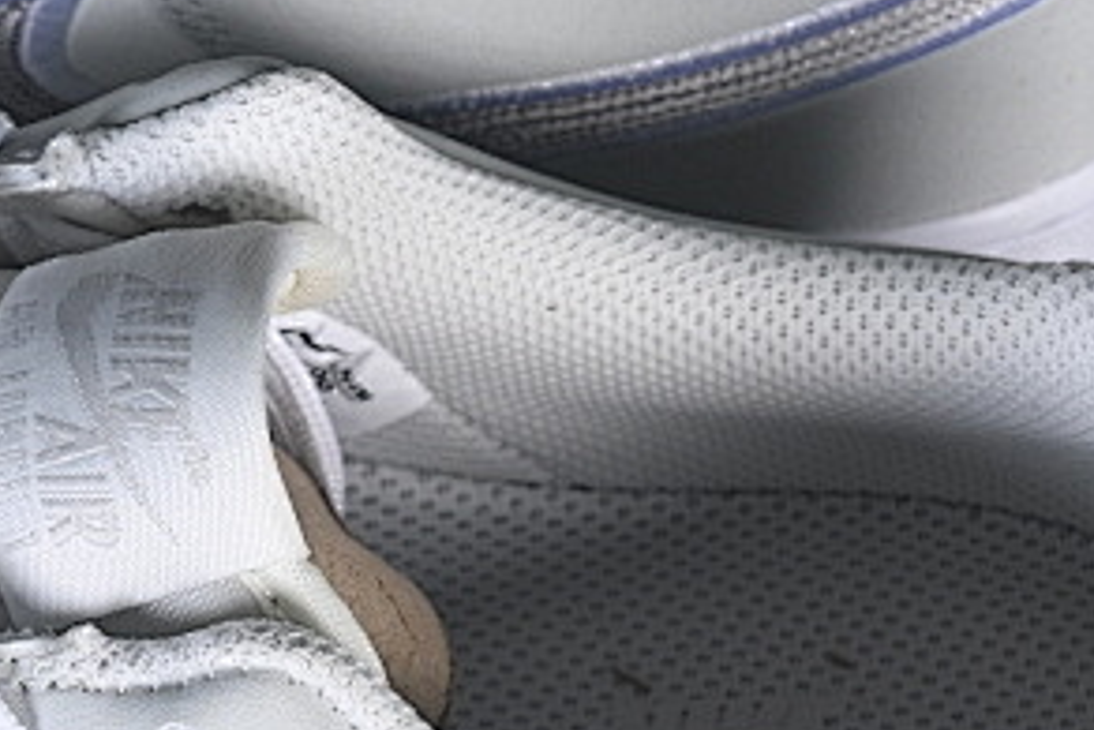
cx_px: -22
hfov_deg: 7.4
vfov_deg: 5.0
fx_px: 8422
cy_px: 389
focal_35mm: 277
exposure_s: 1/80
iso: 160
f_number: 7.1
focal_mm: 50
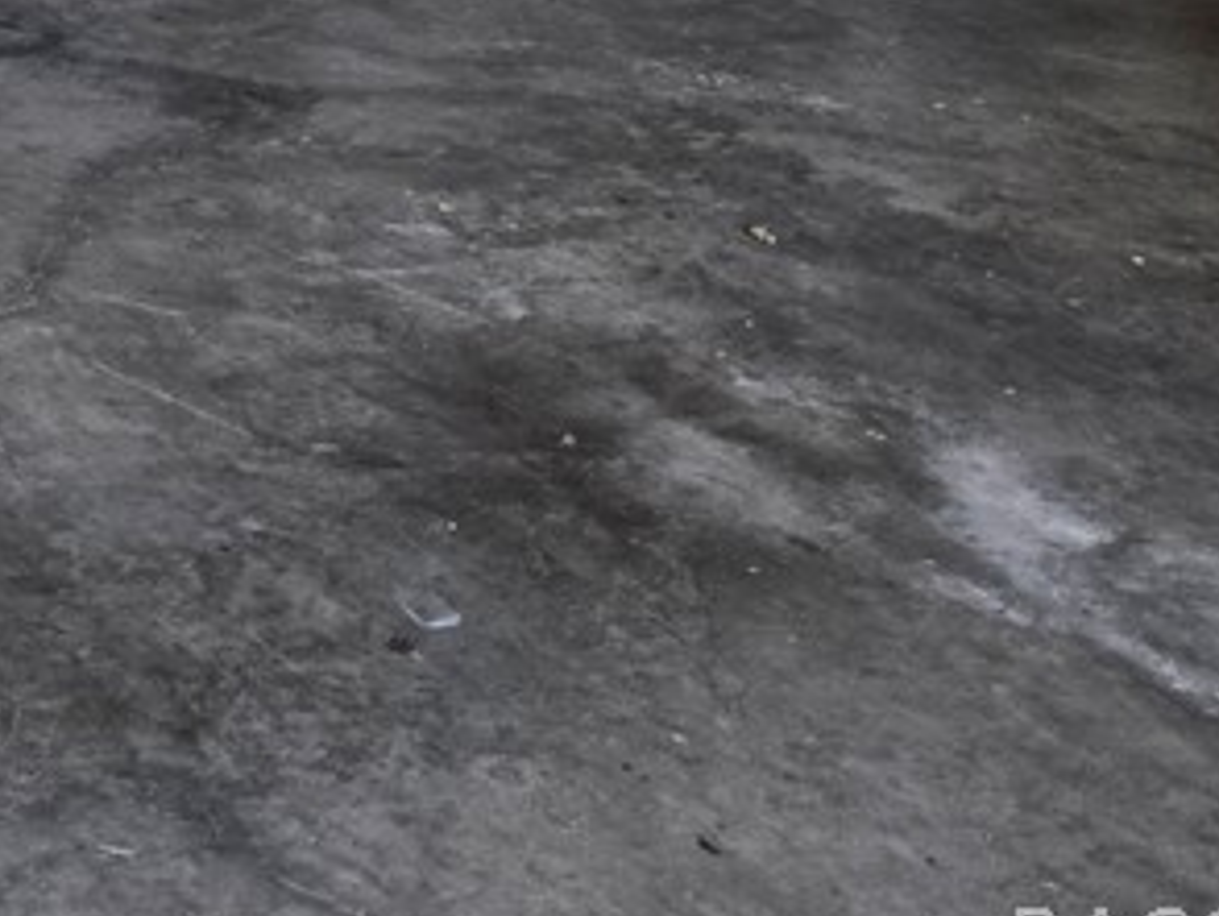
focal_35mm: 80
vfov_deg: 16.3
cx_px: -539
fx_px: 2819
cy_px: -580
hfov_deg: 21.1
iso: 125
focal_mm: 5.4
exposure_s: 1/180
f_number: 1.8
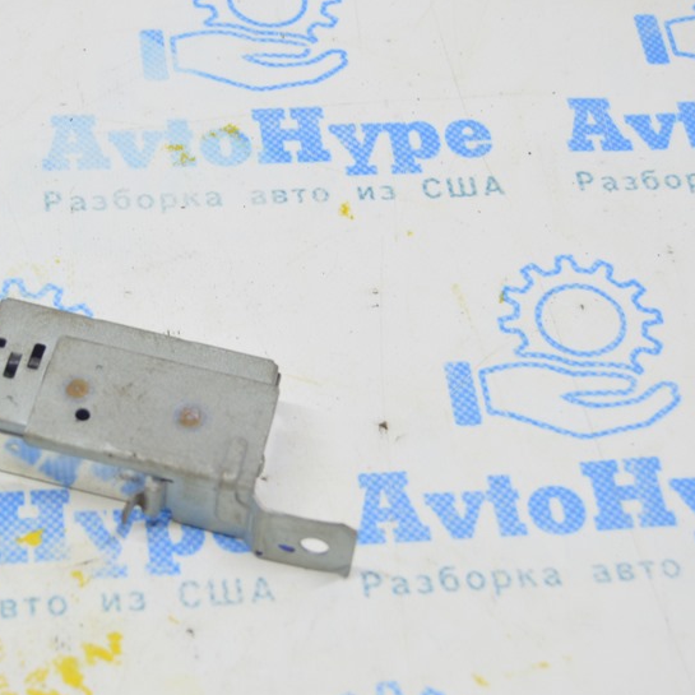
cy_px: 360
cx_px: 185
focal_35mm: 84
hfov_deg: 20.6
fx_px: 1903
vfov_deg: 20.7
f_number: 5.6
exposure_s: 1/20
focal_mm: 35
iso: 400
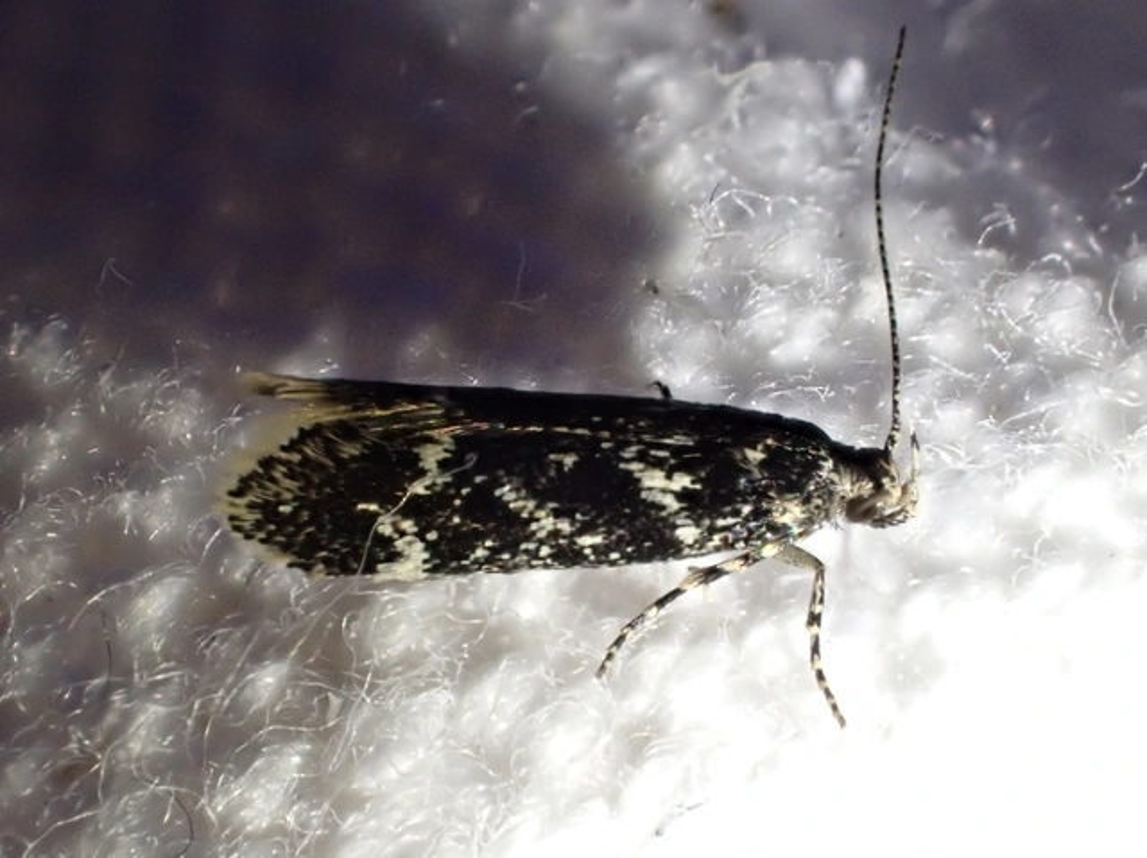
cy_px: 429
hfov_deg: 19.7
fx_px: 3311
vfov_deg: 14.8
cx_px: 574
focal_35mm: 100
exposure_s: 1/25
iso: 500
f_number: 6.3
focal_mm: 18
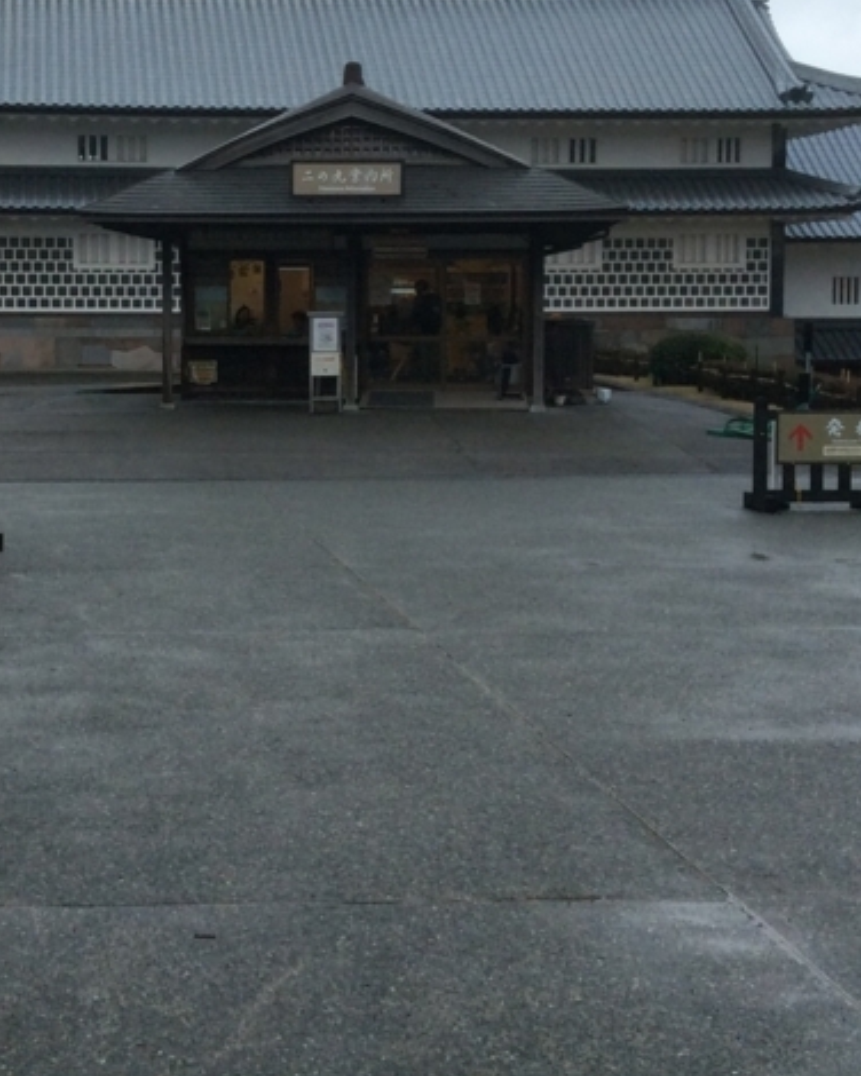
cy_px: 433
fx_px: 2166
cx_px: 267
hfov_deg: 22.4
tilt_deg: -2.8
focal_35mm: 68
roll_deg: +0.0
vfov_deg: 27.8
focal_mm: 3.3
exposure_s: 1/473
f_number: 2.4
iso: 32
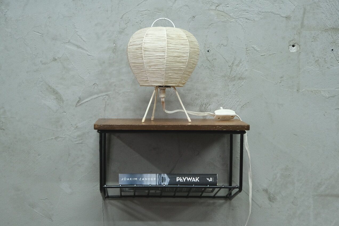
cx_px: 170
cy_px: 113
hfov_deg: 22.4
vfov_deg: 15.0
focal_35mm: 91
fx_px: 857
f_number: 4
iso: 3200
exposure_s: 1/90
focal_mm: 60.8
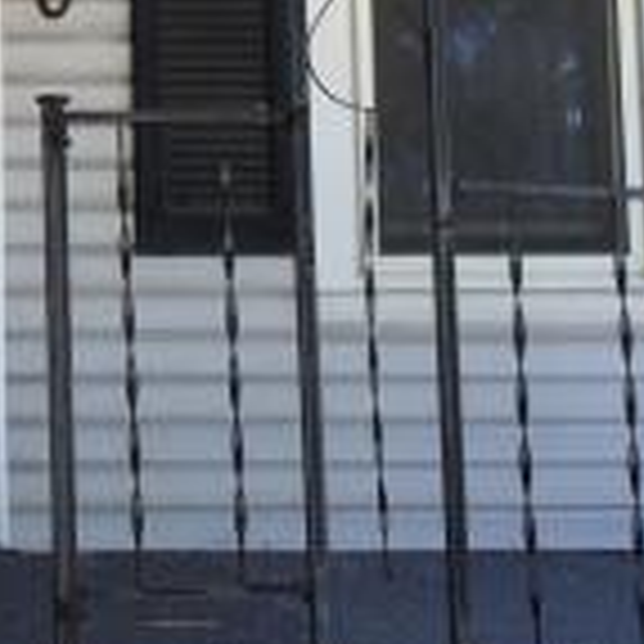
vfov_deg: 16.5
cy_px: 36
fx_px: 2189
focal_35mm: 104
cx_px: -216
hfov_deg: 15.8
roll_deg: +0.6
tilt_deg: +6.5
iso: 32
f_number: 2.2
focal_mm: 4.15
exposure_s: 1/162
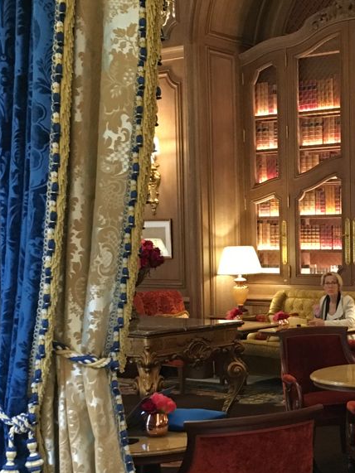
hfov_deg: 21.7
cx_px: 362
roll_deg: +0.5
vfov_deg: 29.7
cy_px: 292
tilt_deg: -3.8
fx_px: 889
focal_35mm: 65
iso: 200
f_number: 2.2
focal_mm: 4.15
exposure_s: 1/17
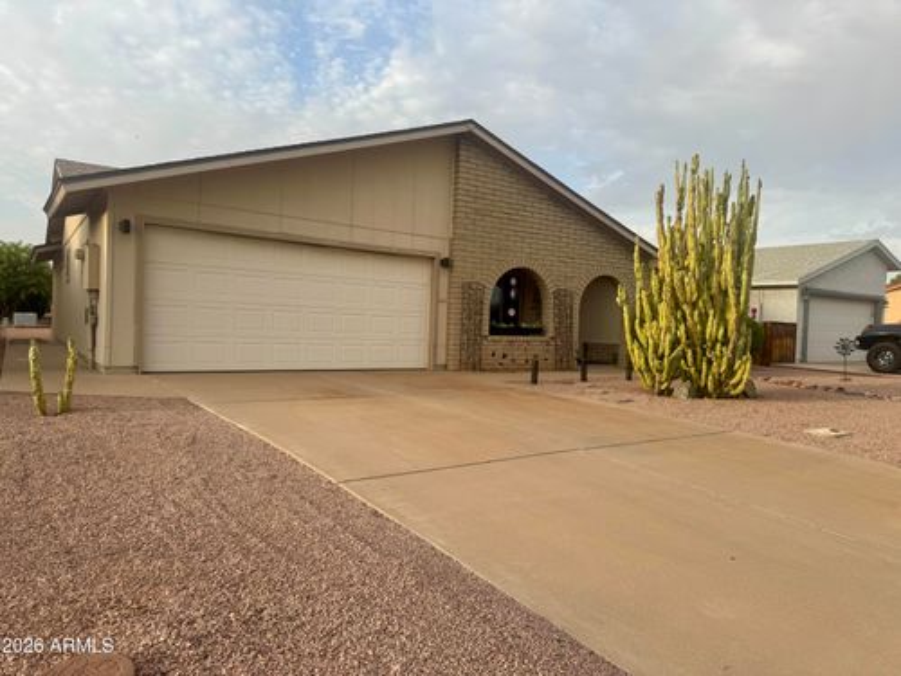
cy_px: 338
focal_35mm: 24
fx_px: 625
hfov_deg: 71.6
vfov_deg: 56.8
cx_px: 450
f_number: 1.78
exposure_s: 1/1151
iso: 80
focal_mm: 6.76
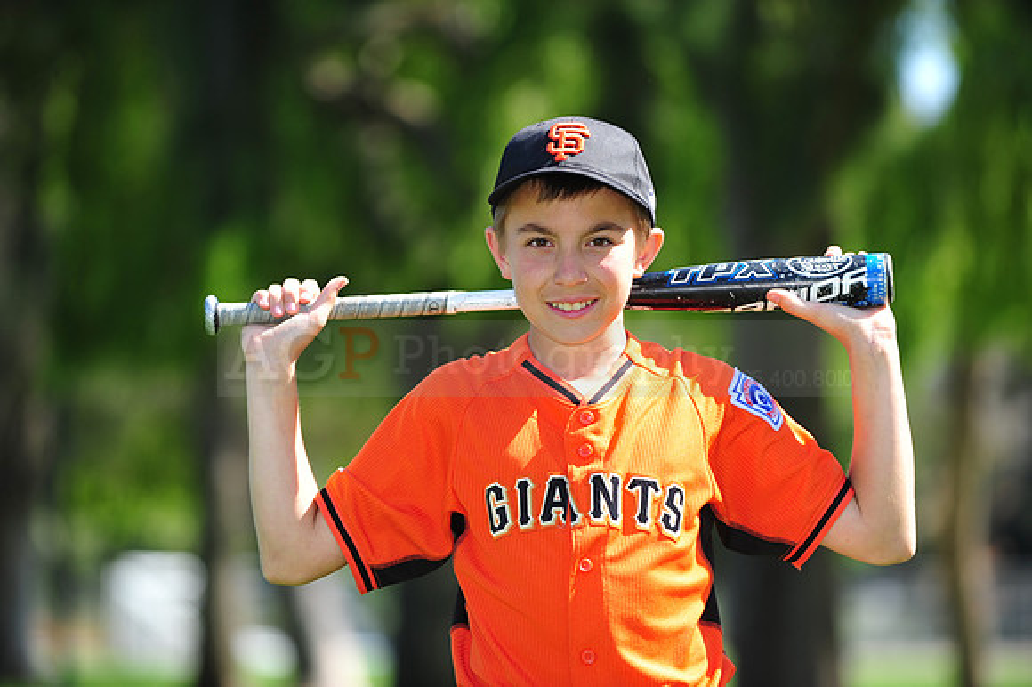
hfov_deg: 10.3
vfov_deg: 6.9
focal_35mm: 200
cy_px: 344
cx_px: 516
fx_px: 5730
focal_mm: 200
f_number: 4.5
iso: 200
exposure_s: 1/640
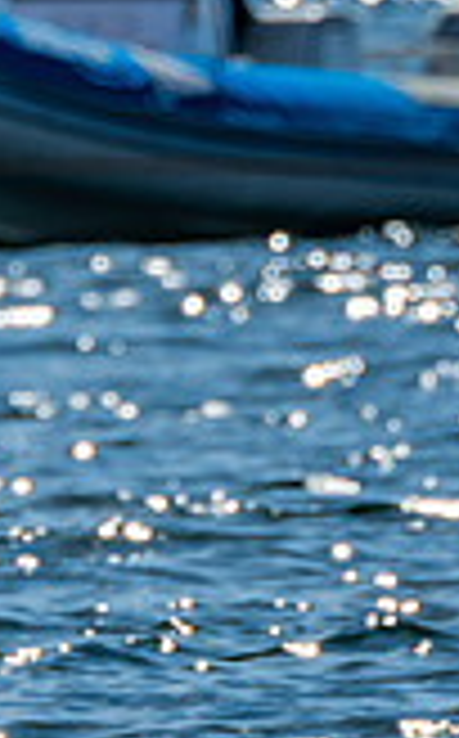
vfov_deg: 0.7
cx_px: -381
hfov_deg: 0.5
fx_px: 57002
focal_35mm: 2838
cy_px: -61
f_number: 8
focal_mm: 400
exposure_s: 1/500
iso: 100
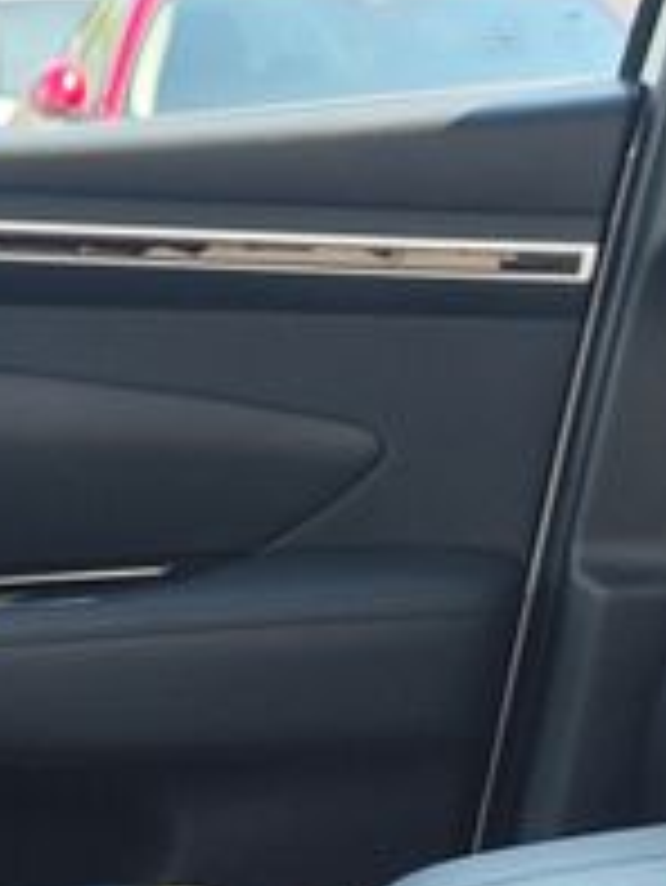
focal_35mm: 140
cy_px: 962
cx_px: -94
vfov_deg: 13.8
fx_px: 3588
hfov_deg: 10.5
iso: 50
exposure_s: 1/174
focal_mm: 7.01
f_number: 1.69
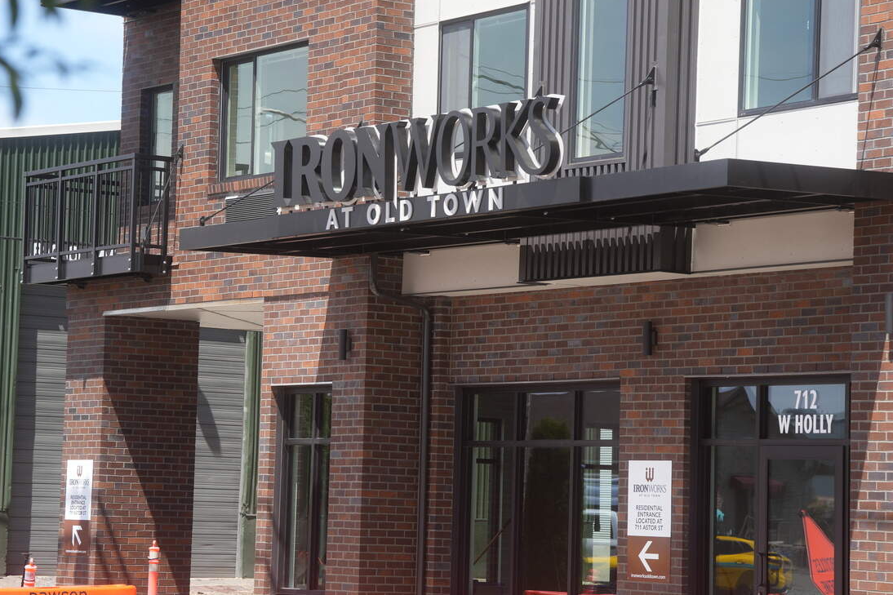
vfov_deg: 11.1
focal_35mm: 124
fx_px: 3075
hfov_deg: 16.5
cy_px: 290
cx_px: 417
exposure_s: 1/250
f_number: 5.6
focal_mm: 113
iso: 100
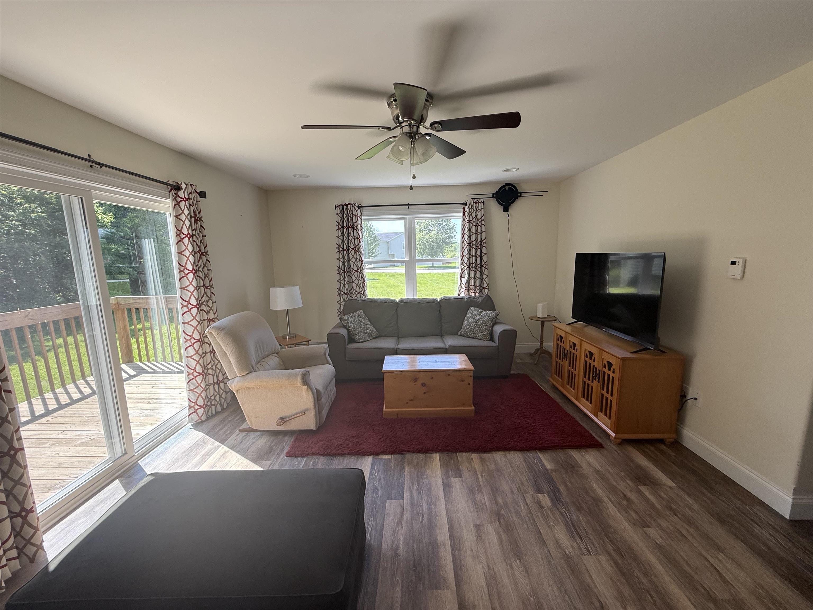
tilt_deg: -8.3
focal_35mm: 14
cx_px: 406
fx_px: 329
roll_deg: +0.8
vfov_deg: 85.7
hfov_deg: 102.1
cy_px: 305
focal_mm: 2.22
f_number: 2.2
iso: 64
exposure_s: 1/104
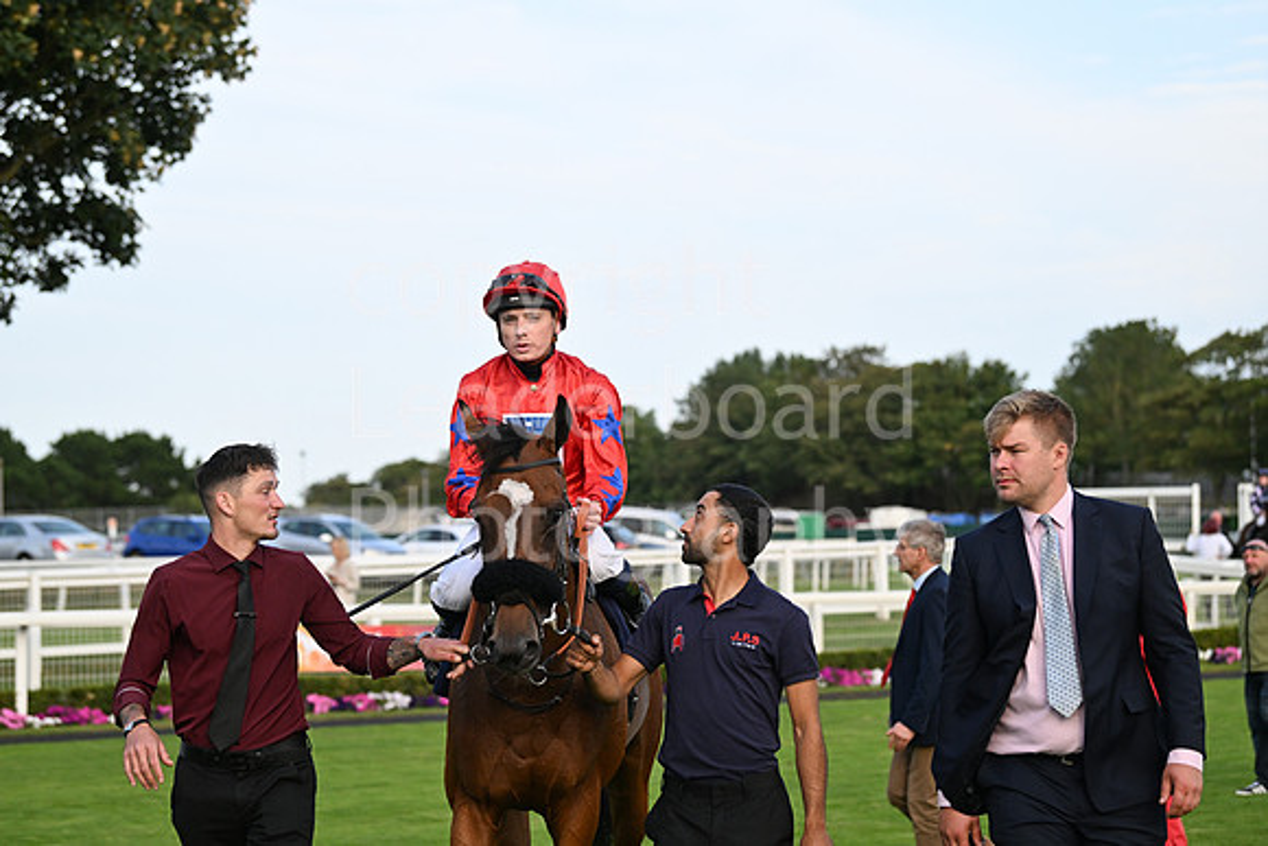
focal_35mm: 86
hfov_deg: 23.6
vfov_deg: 15.9
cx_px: 634
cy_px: 423
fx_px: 3030
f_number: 4
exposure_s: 1/3200
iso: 1250
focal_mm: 86
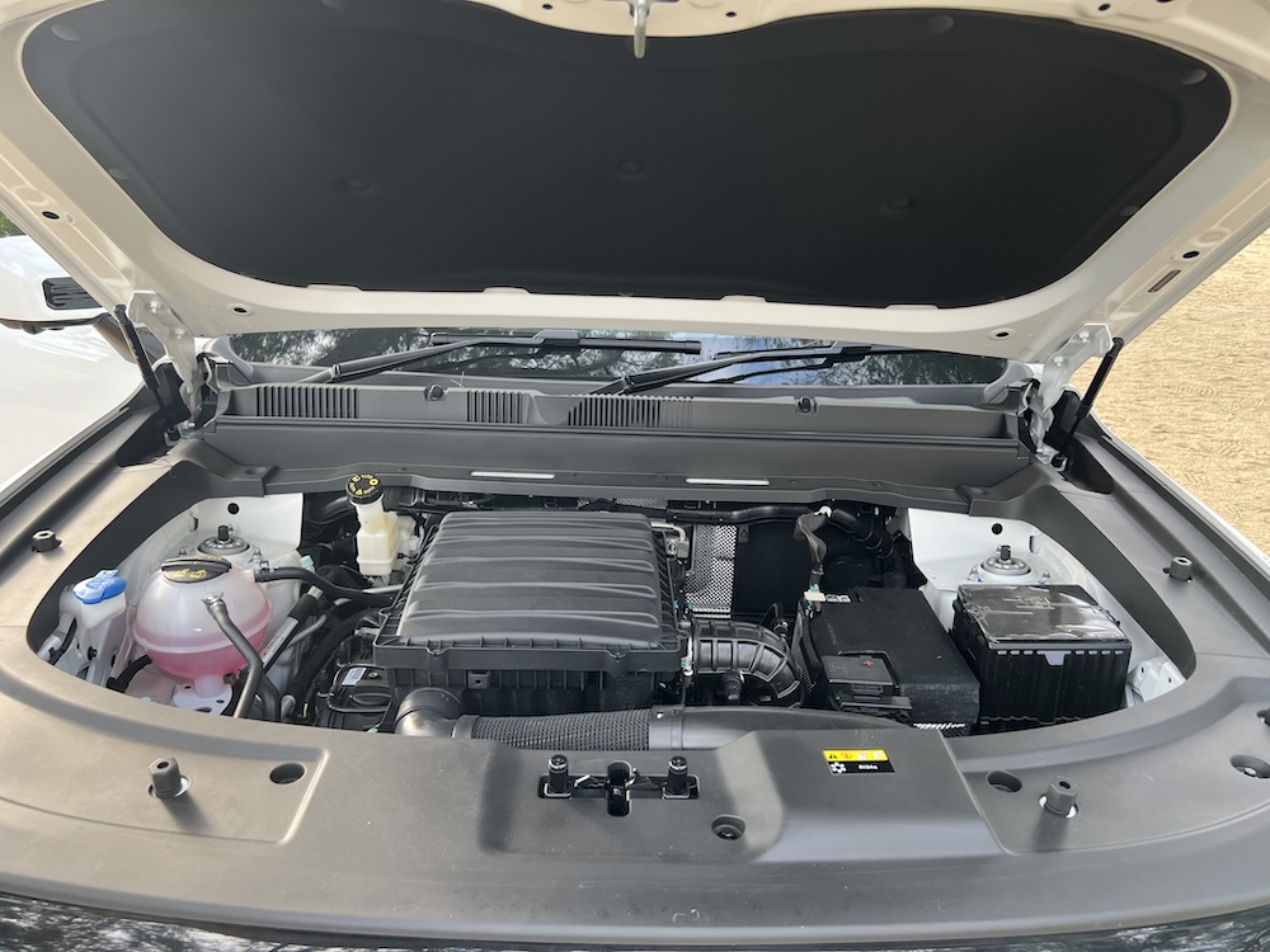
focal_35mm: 26
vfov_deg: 53.1
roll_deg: -2.0
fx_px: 954
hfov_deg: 67.3
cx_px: 635
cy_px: 476
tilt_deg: -20.1
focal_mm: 5.7
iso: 64
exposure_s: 1/121
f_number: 1.5
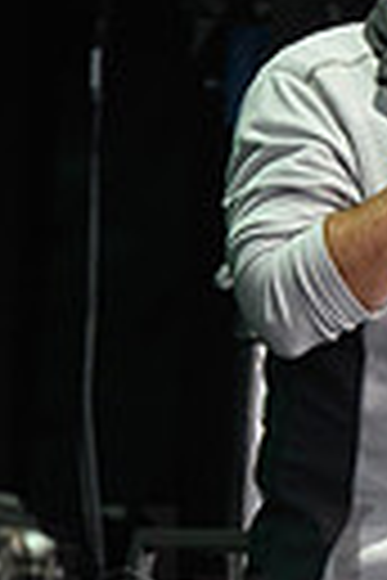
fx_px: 11238
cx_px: 477
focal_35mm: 697
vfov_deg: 3.0
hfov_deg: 2.0
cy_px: 661
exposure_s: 1/500
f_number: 2.8
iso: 1600
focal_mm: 200
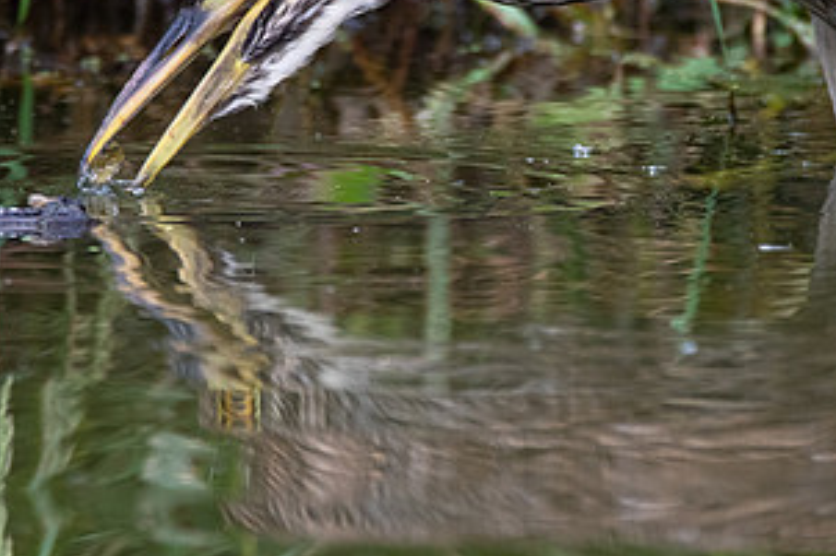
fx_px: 34952
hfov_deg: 1.4
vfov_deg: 0.9
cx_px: 521
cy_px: 108
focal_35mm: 1506
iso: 1000
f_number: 6.3
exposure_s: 1/800
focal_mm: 600
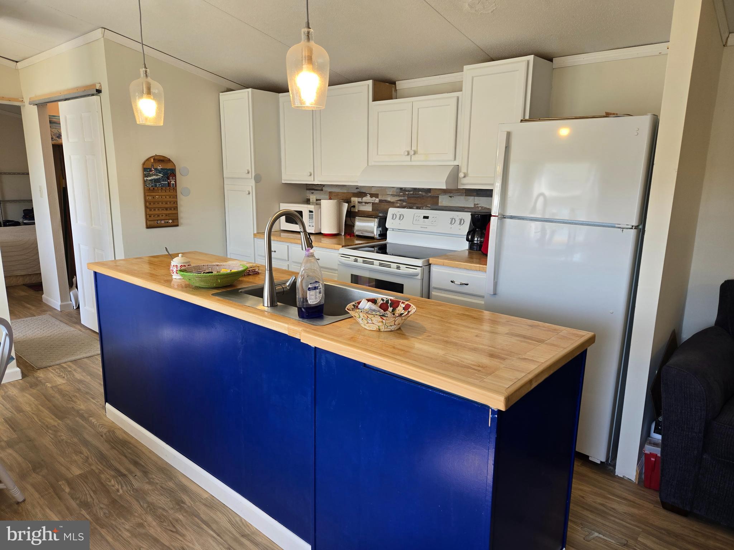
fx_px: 488
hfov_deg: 73.9
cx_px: 367
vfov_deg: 58.9
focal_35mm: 23
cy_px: 275
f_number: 1.8
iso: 50
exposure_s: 1/120
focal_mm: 5.4
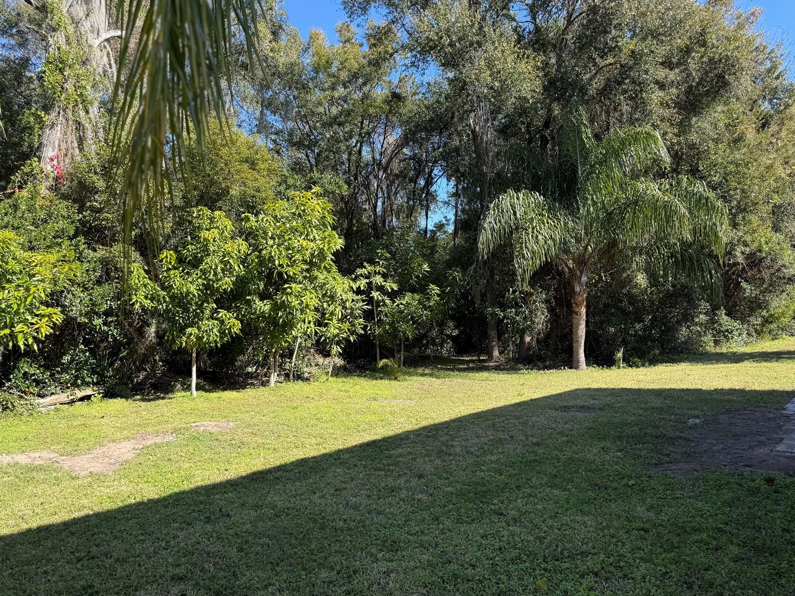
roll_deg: +0.1
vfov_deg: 54.9
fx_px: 574
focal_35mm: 25
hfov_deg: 69.4
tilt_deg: +1.2
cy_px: 297
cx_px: 395
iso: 80
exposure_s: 1/1192
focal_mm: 6.76
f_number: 1.78
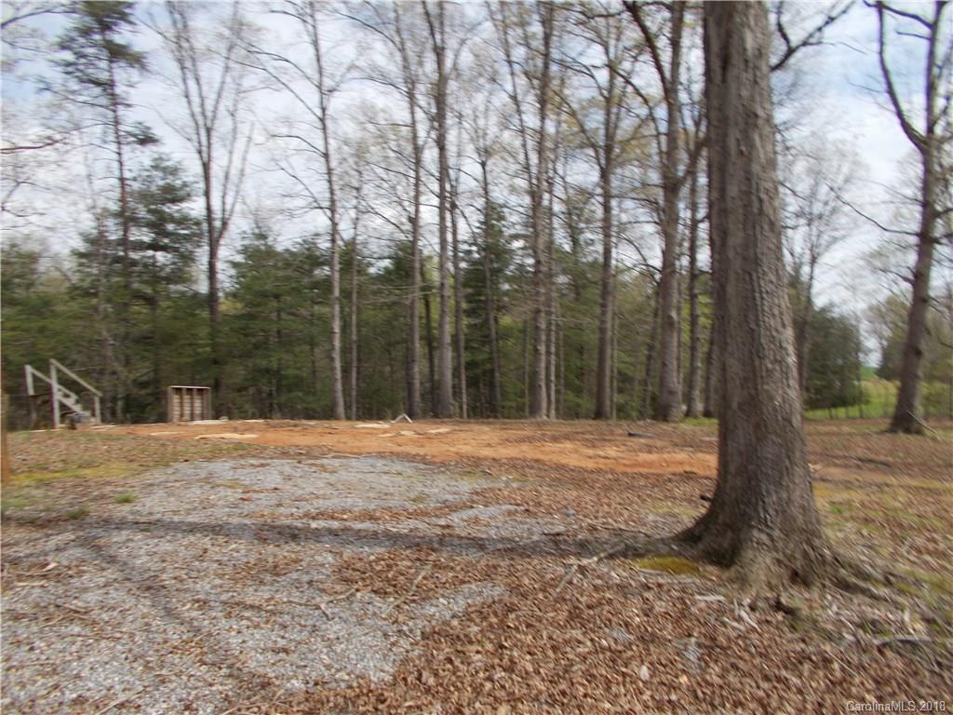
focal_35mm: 26
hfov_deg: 67.3
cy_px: 358
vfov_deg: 53.1
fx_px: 716
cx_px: 476
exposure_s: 1/125
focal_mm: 4.6
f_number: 8
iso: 80
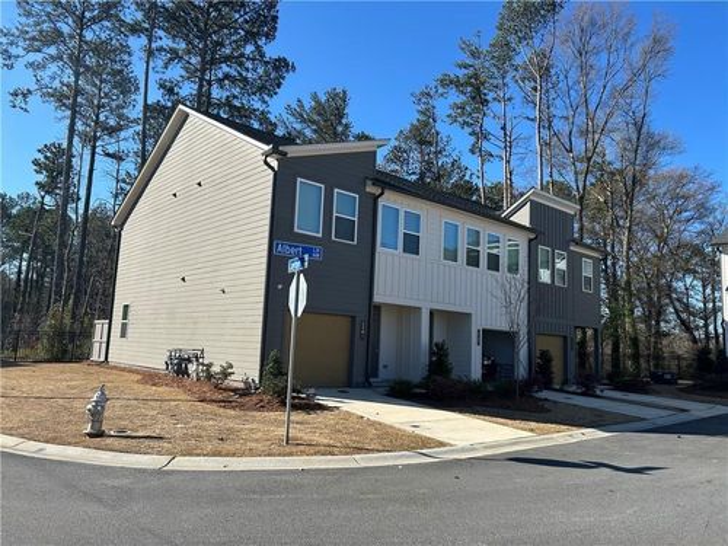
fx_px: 547
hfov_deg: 67.3
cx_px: 364
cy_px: 273
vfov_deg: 53.1
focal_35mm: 26
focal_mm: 5.7
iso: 50
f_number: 1.5
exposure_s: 1/2915
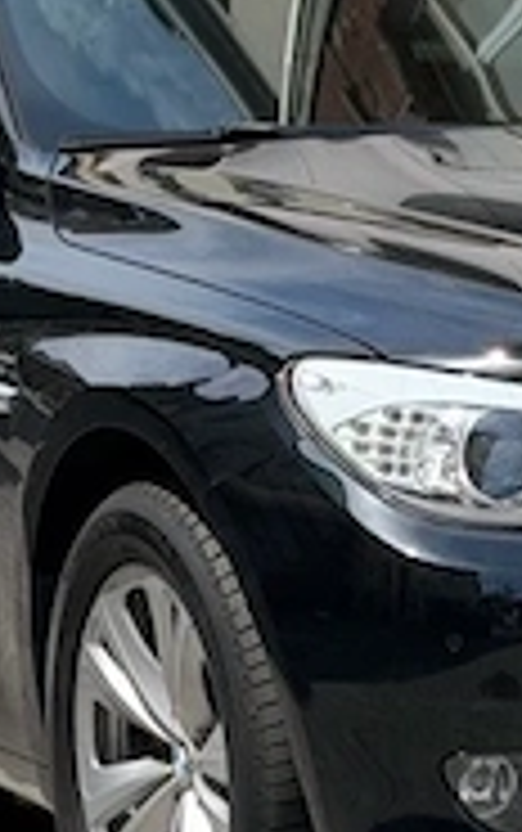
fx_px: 4996
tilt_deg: -8.5
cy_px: 603
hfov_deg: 6.0
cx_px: 504
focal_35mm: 220
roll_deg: -1.8
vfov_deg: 9.5
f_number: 1.78
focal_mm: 6.76
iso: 80
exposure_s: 1/4878
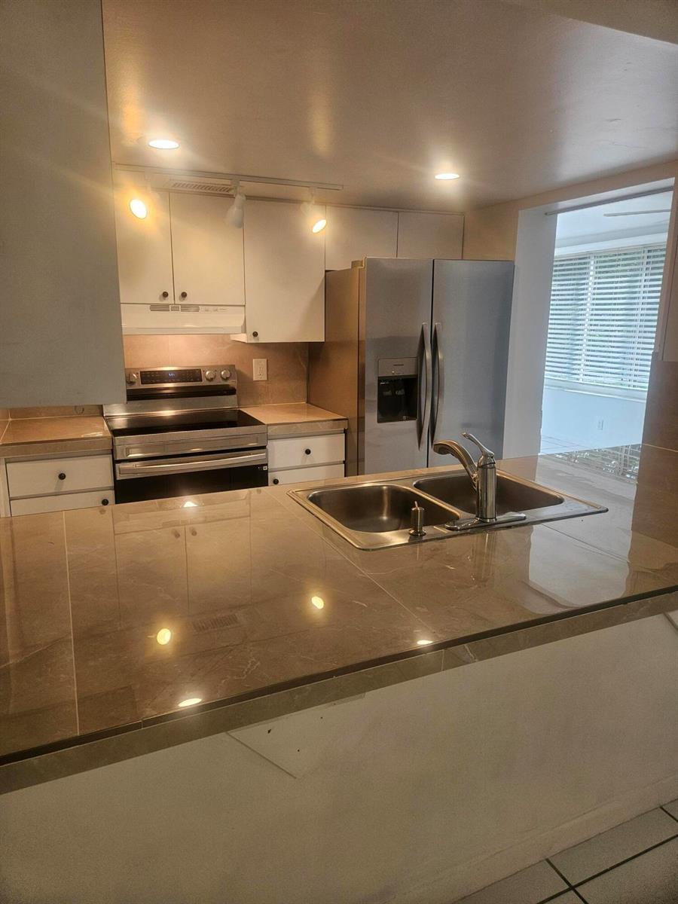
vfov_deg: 73.9
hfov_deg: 58.9
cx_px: 339
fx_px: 601
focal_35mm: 23
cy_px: 452
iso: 100
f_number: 1.8
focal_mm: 5.4
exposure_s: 1/120
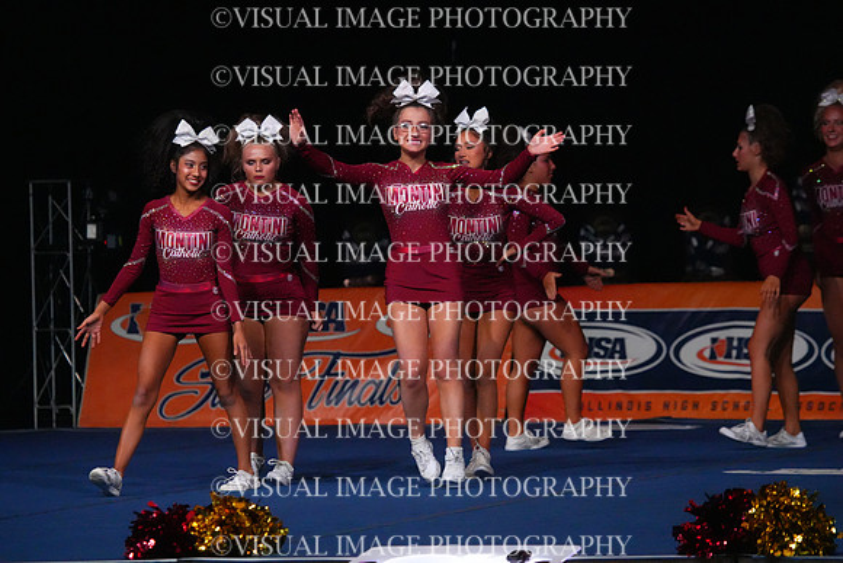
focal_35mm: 220
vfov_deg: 6.2
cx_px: 422
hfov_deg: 9.4
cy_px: 282
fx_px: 5153
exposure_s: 1/1250
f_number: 5.6
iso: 16000
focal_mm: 220
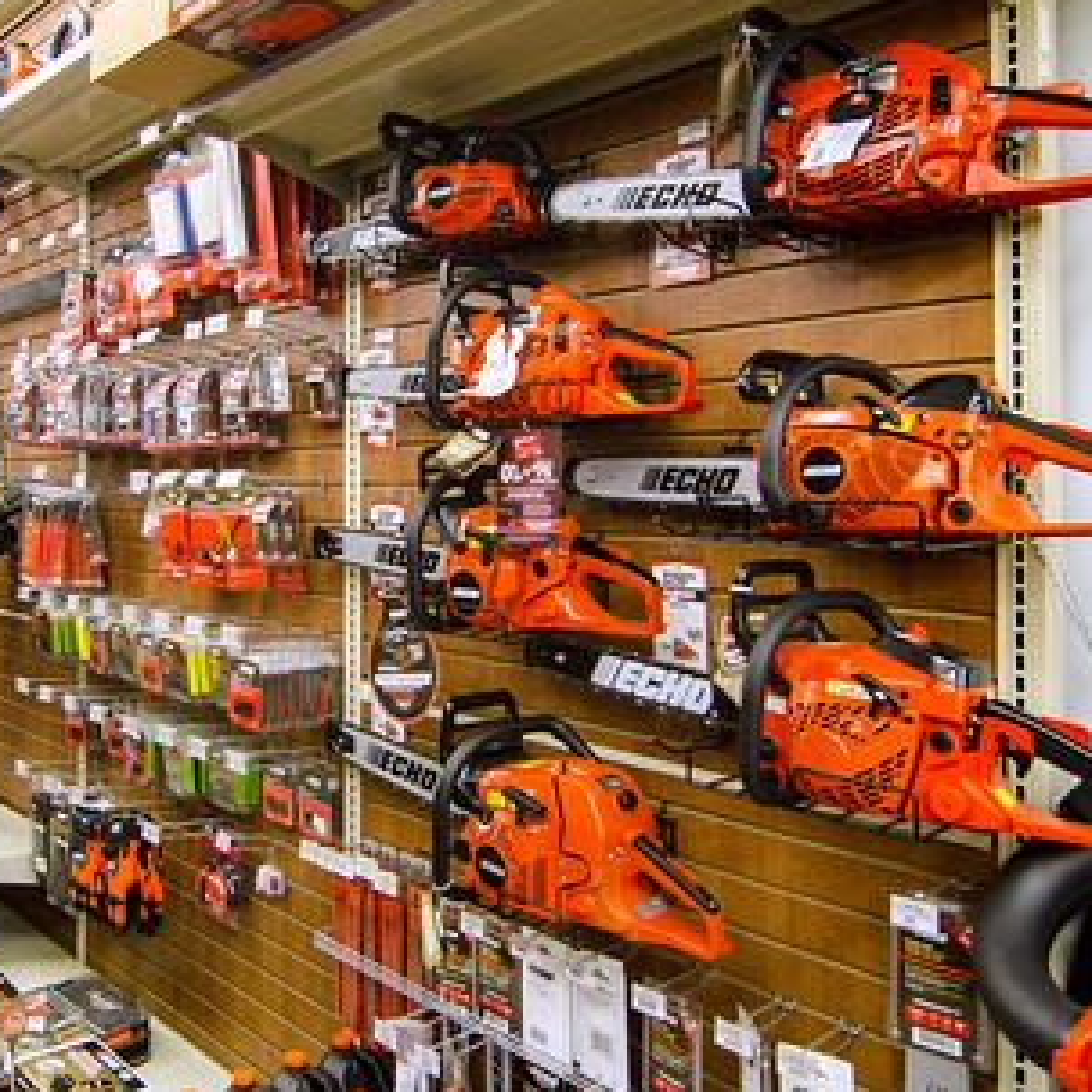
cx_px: 332
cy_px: 546
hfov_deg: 53.1
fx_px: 1059
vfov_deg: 54.6
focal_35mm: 30
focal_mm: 15
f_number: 4.5
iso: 800
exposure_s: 1/30
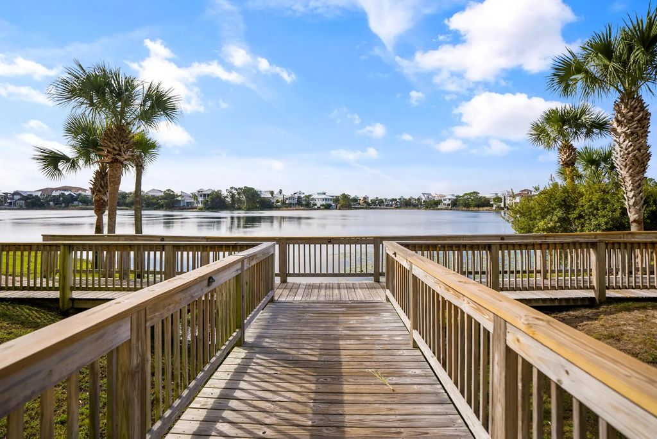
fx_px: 292
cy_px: 220
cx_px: 328
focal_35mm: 16
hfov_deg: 96.7
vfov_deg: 73.8
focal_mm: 16
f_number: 2.8
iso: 80
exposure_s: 1/1600
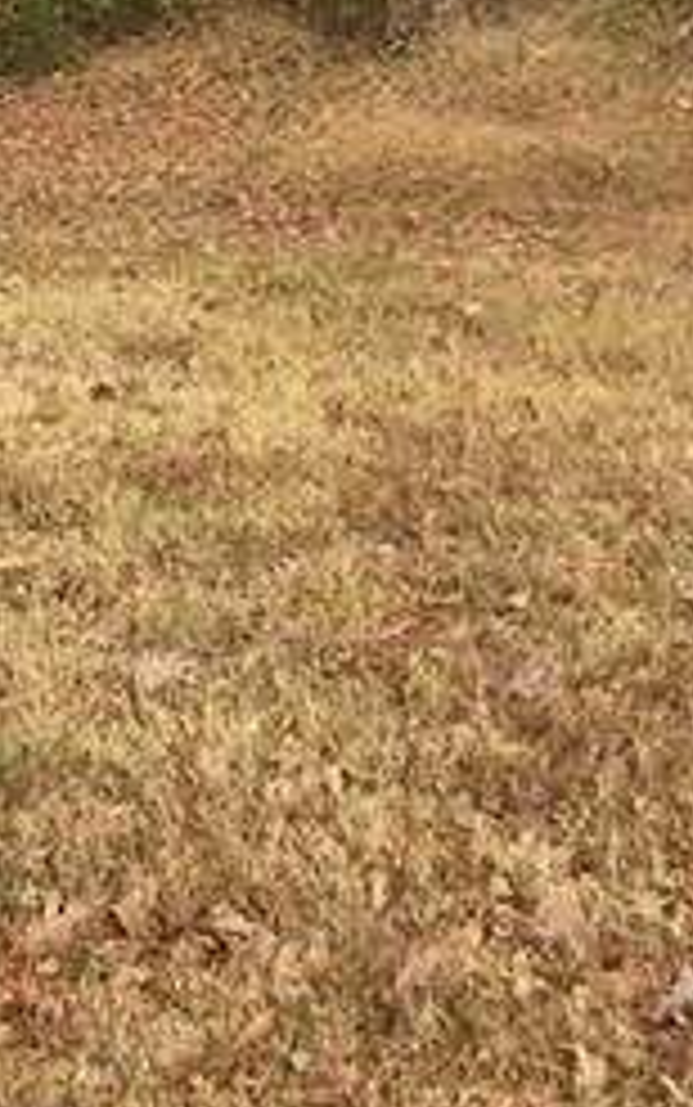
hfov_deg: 13.6
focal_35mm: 96
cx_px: 558
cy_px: 68
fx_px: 2898
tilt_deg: -7.2
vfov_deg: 21.1
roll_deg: -2.2
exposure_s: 1/1130
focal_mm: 4.15
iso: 32
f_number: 2.2
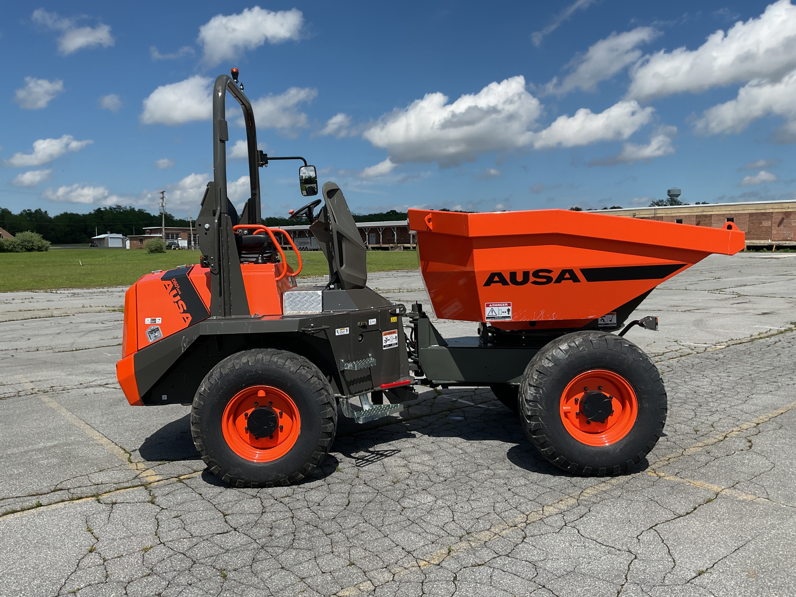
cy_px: 298
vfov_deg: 48.2
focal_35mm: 29
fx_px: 667
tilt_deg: -5.5
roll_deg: -0.1
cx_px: 398
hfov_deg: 61.7
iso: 16
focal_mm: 3
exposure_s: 1/2667
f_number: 1.8
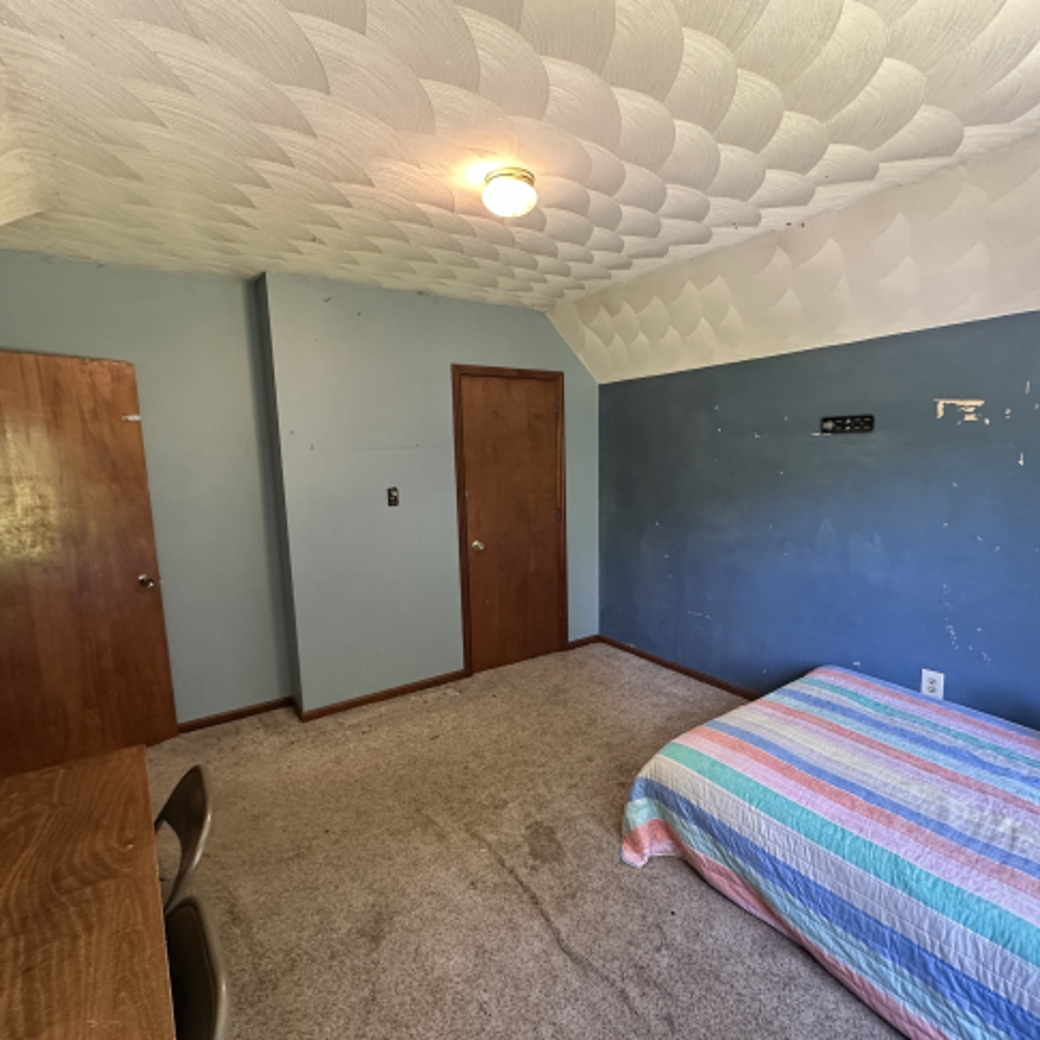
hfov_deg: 84.0
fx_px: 578
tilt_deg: -7.9
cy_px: 530
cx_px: 533
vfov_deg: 84.0
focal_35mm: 17
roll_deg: +1.1
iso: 500
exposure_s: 1/60
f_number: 2.2
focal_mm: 2.22
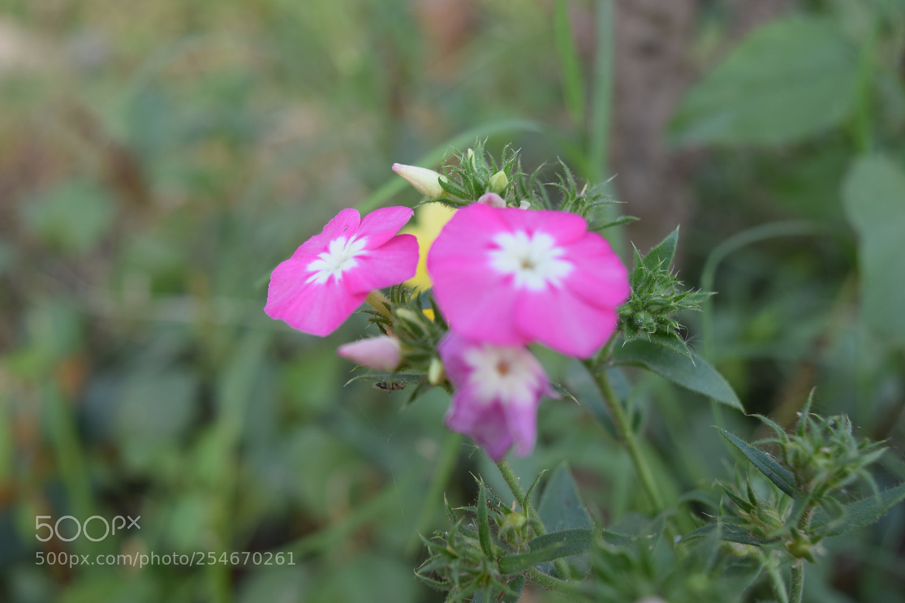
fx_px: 1206
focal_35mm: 48
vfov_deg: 28.1
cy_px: 302
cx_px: 452
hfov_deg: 41.1
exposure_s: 1/40
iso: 100
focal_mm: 32
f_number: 6.3
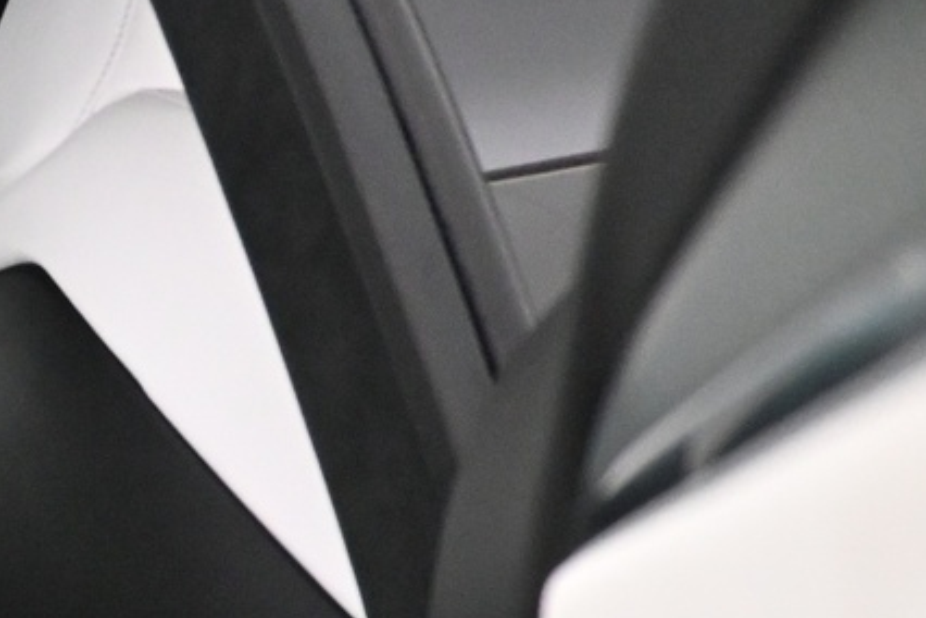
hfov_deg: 17.8
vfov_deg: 13.7
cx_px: -630
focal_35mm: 97
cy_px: 736
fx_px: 2492
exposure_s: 1/100
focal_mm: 17
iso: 3200
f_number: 3.5
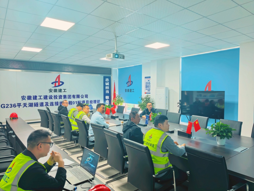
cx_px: 127
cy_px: 96
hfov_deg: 71.6
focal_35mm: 24
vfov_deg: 56.8
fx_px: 176
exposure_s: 1/50
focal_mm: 5.75
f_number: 1.4
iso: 200
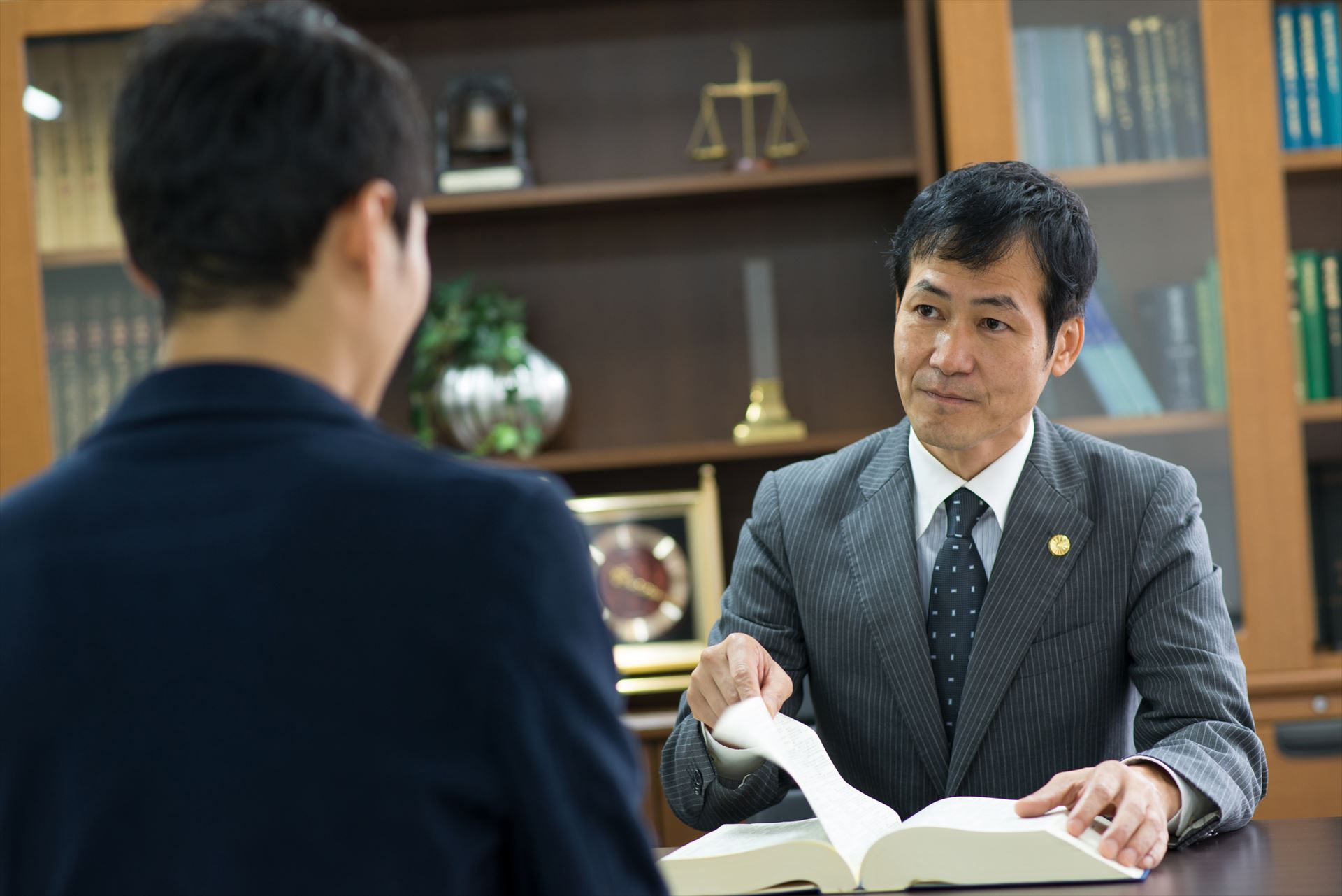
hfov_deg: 23.9
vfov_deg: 16.1
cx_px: 671
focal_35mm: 85
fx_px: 3169
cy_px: 448
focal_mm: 85
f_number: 3.2
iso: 400
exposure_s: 1/50
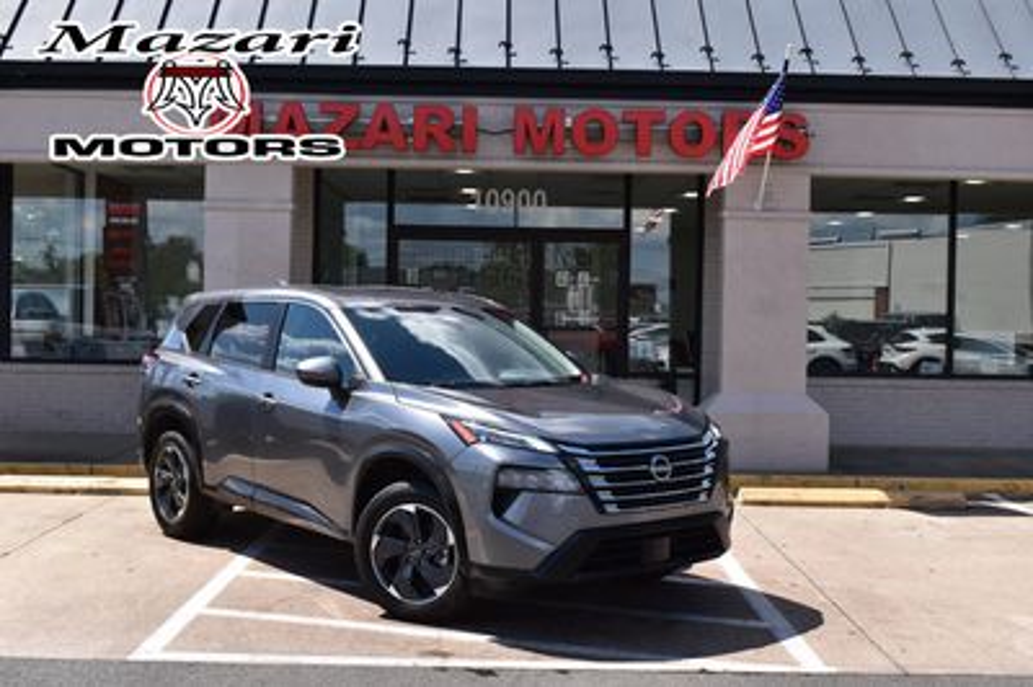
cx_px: 516
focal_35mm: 45
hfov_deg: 43.6
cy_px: 344
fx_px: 1290
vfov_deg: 29.8
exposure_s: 1/500
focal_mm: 30
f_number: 11
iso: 400
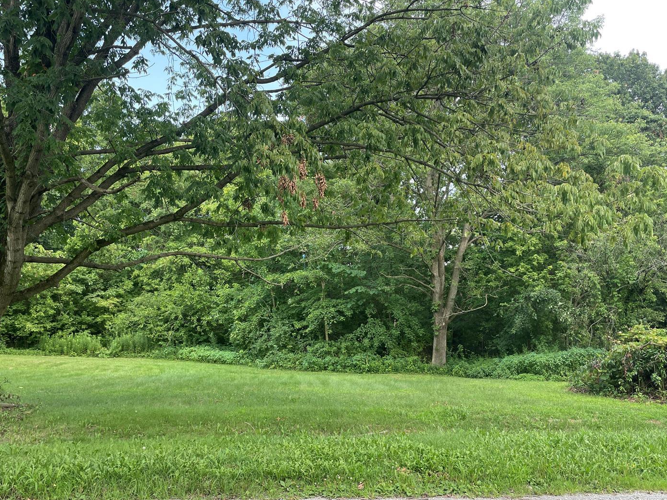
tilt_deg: +5.3
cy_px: 274
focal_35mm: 30
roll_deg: +0.8
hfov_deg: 60.0
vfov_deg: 46.7
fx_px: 578
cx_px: 322
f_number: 1.6
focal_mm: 4.2
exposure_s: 1/259
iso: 32
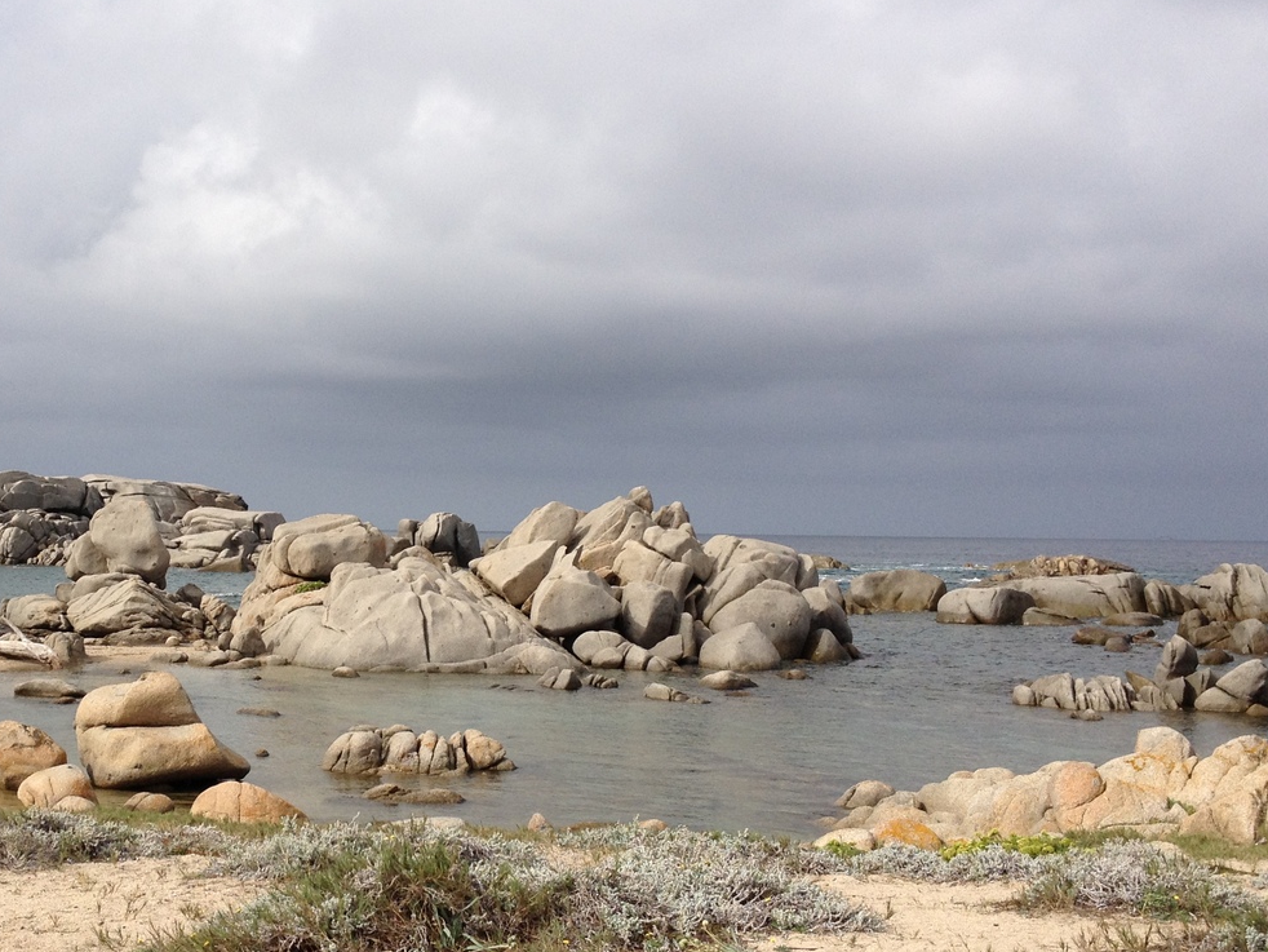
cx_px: 358
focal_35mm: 57
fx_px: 2088
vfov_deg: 25.7
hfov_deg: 33.3
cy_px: 495
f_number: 2.4
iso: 64
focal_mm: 4.28
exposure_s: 1/2404
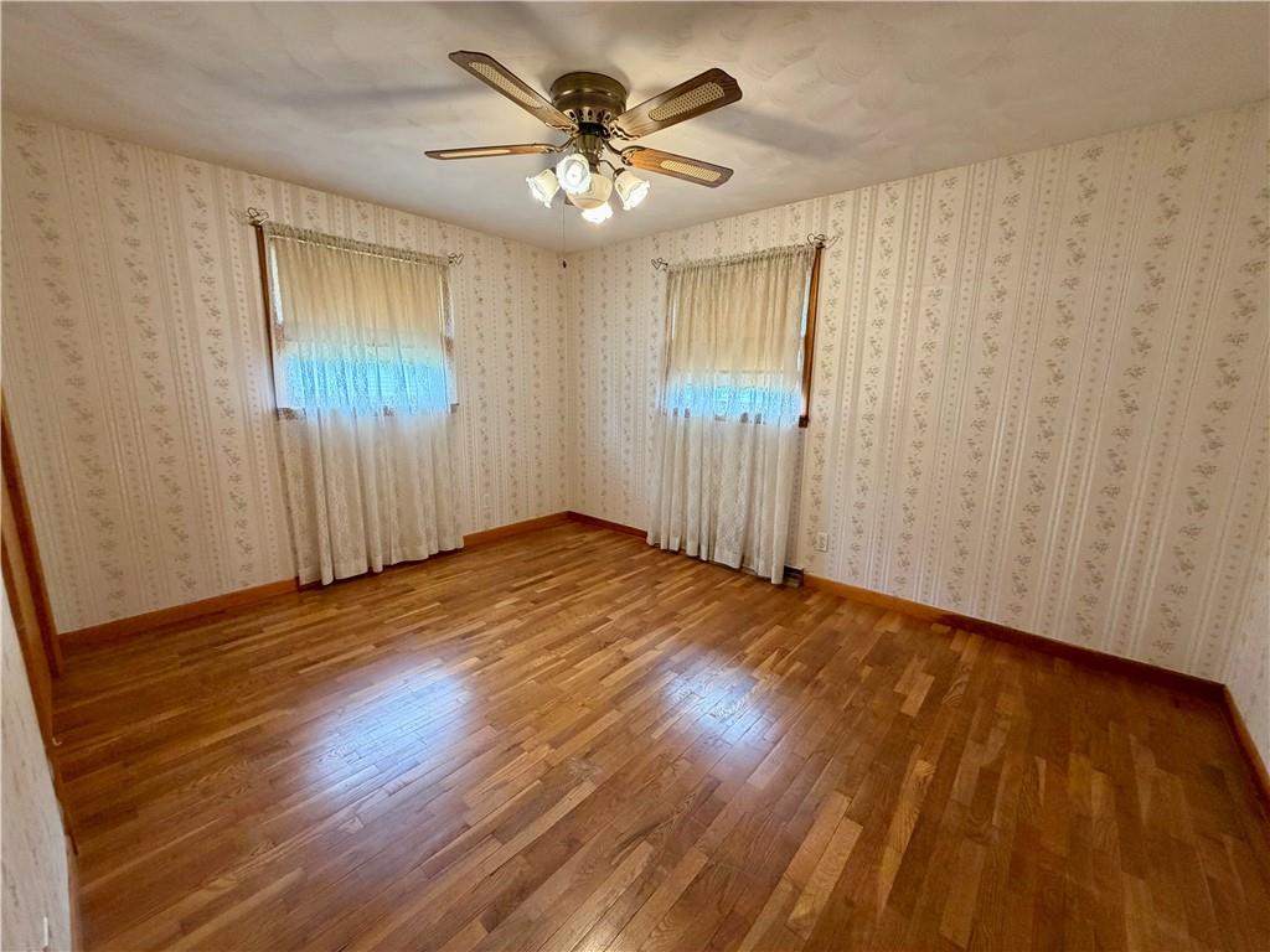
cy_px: 476
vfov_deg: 85.7
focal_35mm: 14
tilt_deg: -10.3
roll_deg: -0.1
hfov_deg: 102.1
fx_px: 514
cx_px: 635
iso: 200
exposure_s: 1/60
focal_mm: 2.22
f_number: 2.2
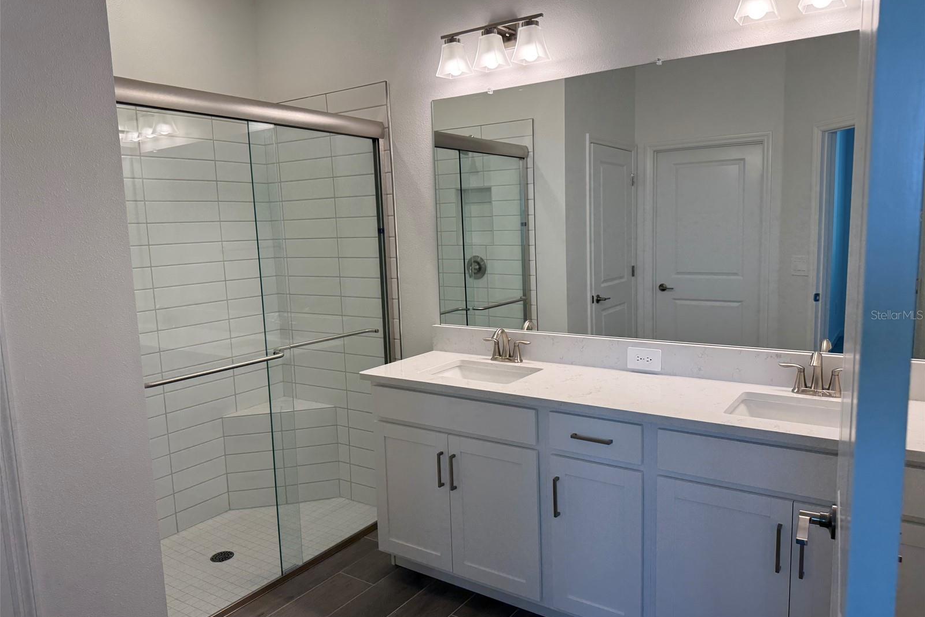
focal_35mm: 25
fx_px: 642
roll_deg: +2.0
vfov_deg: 51.3
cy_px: 315
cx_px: 462
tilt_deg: -7.4
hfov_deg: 71.5
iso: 100
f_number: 1.78
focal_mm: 6.76
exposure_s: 1/255
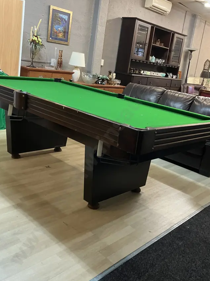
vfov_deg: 53.9
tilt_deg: -10.3
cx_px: 116
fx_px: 275
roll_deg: -8.4
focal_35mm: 34
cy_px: 128
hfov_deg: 41.7
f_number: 1.8
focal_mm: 3.99
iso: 200
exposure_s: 1/50
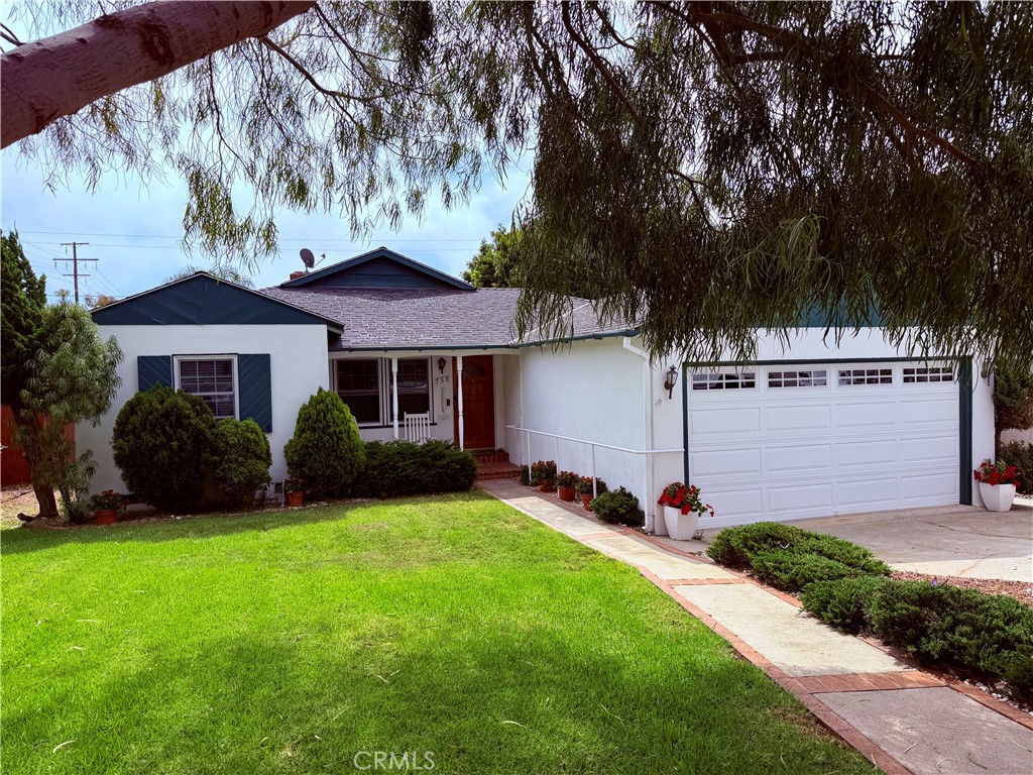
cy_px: 388
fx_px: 716
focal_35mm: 24
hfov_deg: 71.6
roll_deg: +1.8
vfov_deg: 56.8
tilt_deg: -0.6
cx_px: 516
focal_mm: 6.76
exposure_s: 1/6711
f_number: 1.78
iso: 100
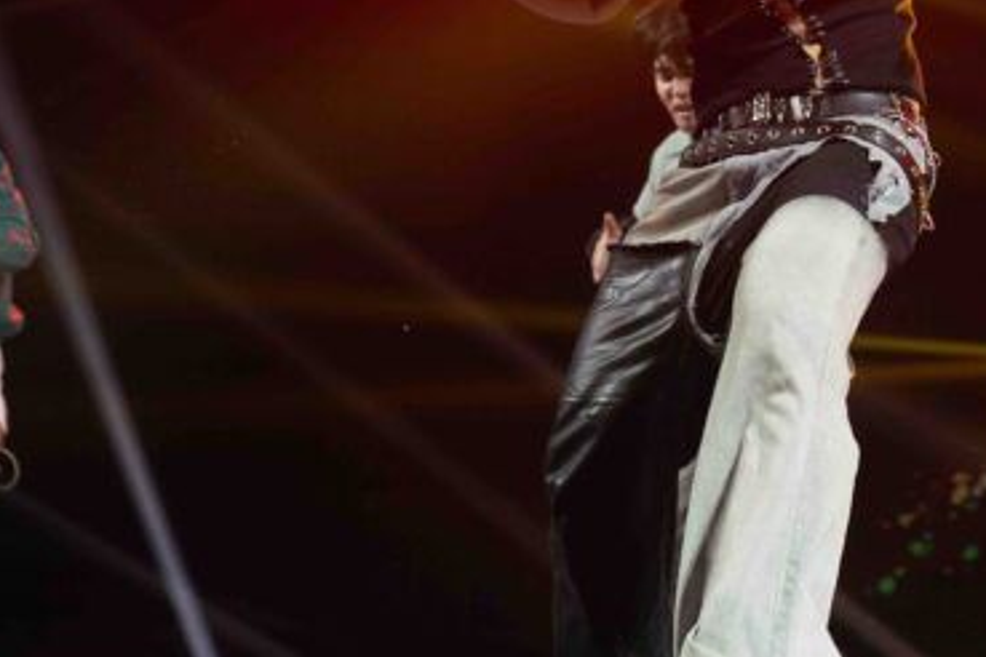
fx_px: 2657
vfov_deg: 13.9
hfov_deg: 20.6
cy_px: 9
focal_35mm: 97
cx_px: 892
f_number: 2.8
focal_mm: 35
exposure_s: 1/640
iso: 1600
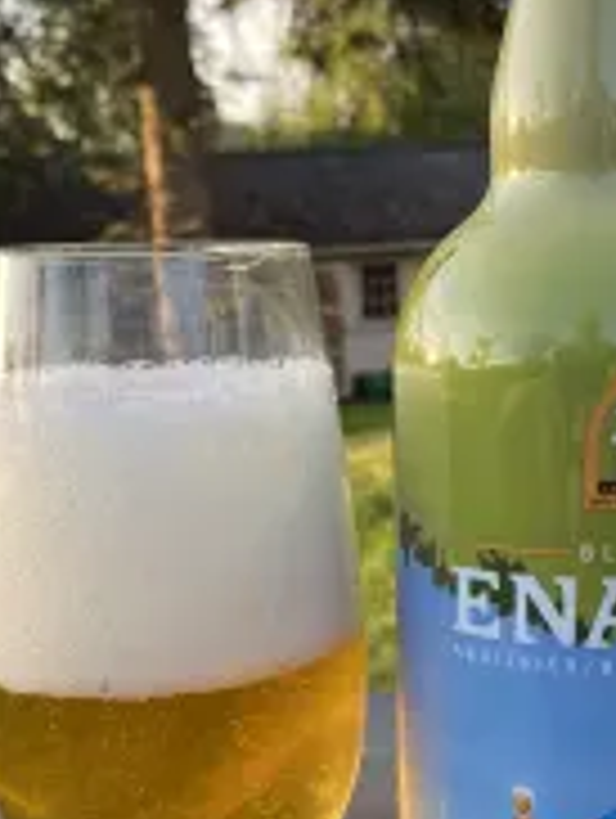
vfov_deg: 33.4
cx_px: 378
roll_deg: +2.3
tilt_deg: -13.5
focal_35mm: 57
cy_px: 549
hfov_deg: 25.7
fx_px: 1349
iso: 32
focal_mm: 4.25
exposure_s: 1/124
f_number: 1.8
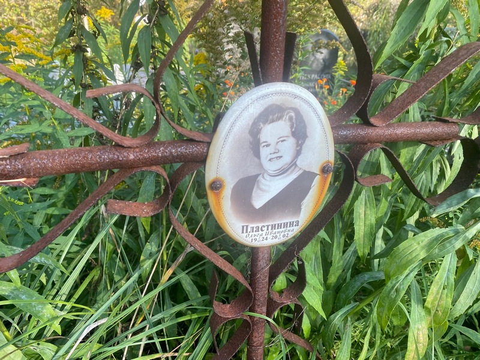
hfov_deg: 67.3
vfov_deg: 53.1
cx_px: 240
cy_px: 180
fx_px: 361
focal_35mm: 26
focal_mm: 4.25
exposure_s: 1/307
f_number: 1.8
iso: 32
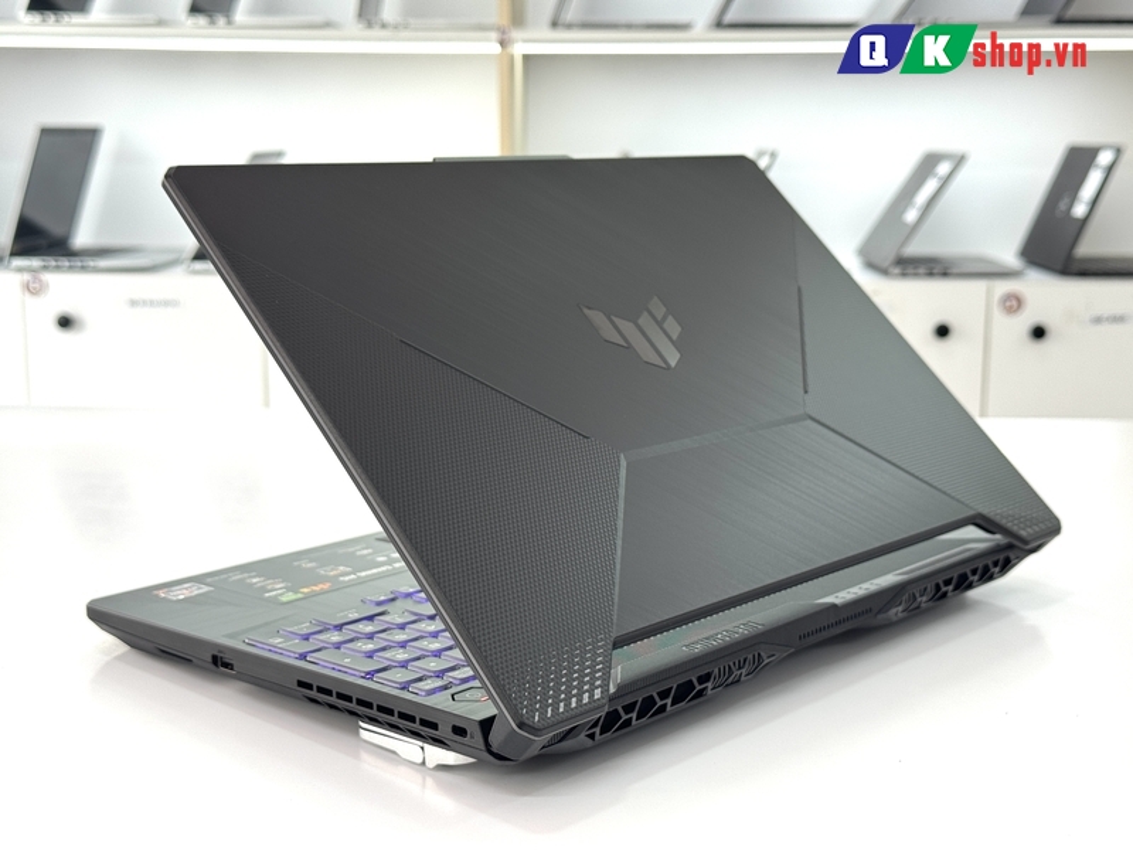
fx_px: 1571
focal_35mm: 48
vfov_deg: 30.3
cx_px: 566
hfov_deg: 39.7
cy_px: 425
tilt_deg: -10.8
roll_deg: +0.6
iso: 50
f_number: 1.78
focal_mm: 6.76
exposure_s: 1/100
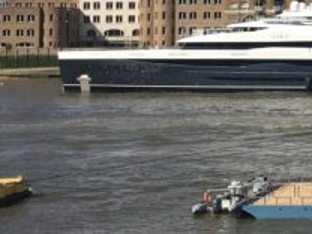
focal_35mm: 107
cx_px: 465
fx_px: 964
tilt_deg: +4.2
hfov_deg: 16.7
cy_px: -21
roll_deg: +1.1
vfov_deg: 13.6
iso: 25
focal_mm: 4.15
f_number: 2.2
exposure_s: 1/2198
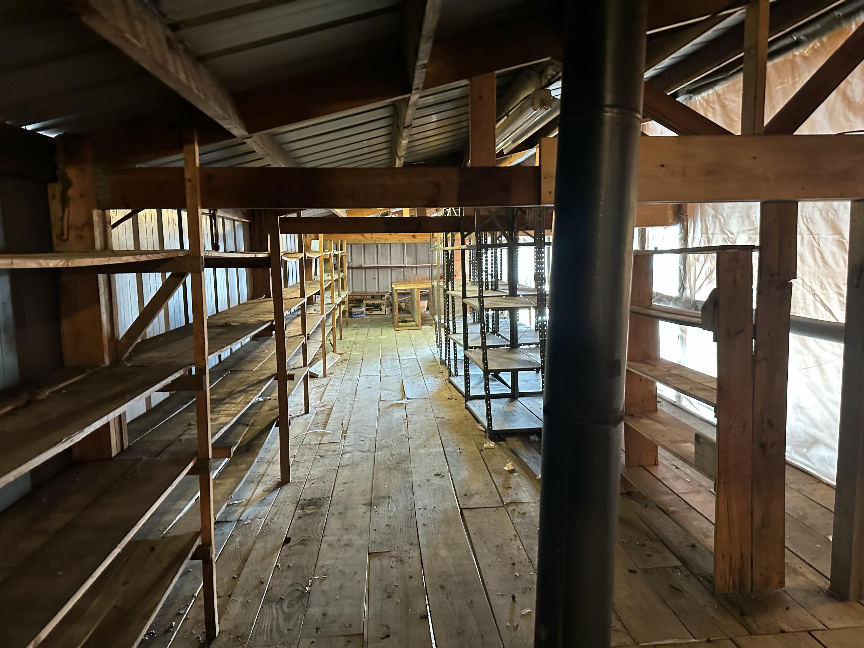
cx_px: 432
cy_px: 324
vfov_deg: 56.8
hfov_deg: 71.6
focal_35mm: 24
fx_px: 599
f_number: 1.78
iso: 640
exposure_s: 1/40
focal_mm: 6.86
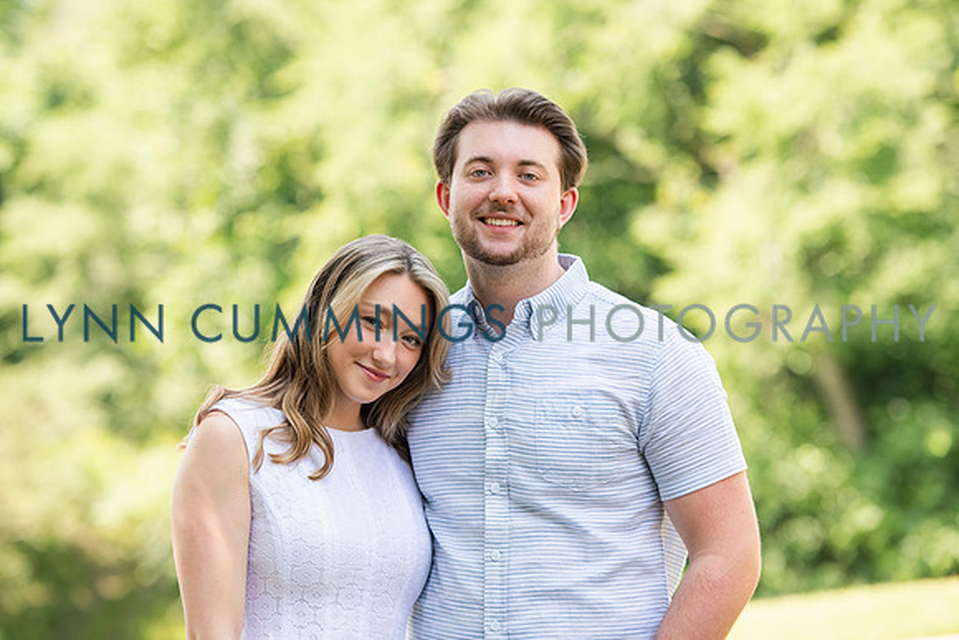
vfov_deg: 8.6
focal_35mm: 159
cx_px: 456
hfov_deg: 12.9
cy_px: 249
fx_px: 4234
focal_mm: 130
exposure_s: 1/640
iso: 400
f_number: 3.5
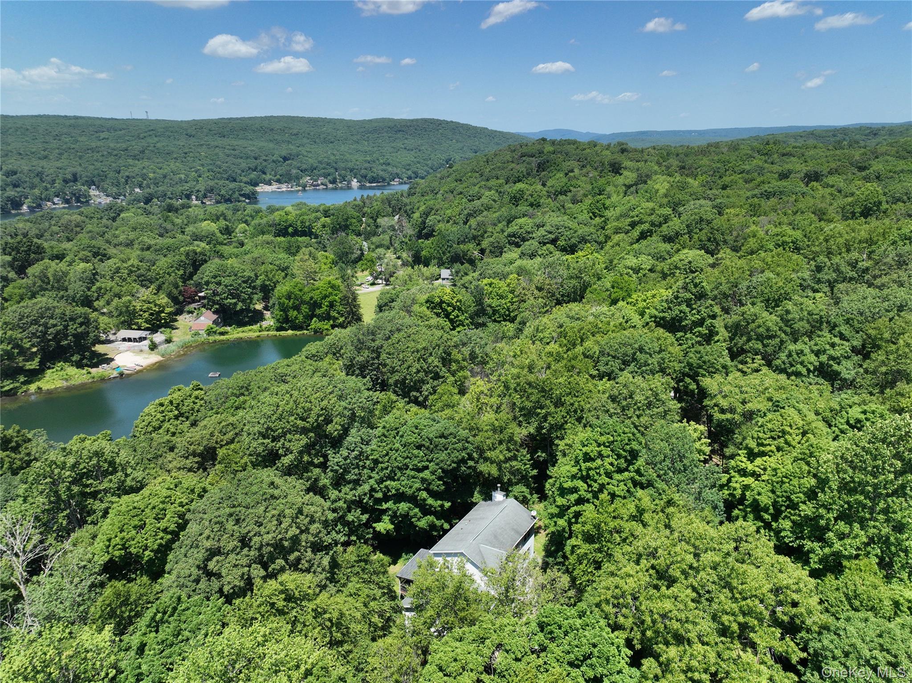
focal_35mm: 24
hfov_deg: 71.6
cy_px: 342
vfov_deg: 56.8
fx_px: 632
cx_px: 456
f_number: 2.8
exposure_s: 1/2000
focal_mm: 12.29
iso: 100
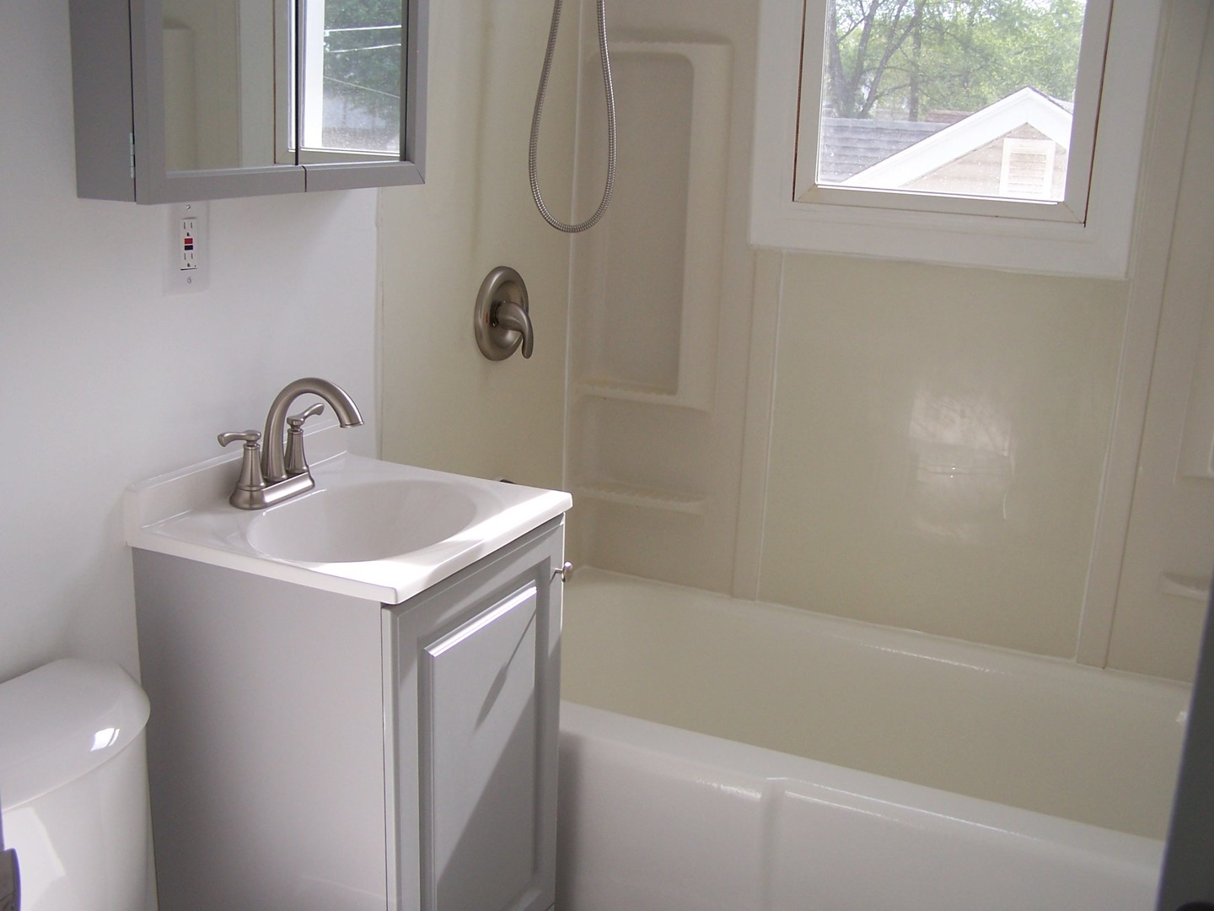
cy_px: 456
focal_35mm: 38
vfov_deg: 37.7
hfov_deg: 49.0
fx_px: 1333
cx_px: 607
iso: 80
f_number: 2.8
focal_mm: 6.3
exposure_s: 1/160
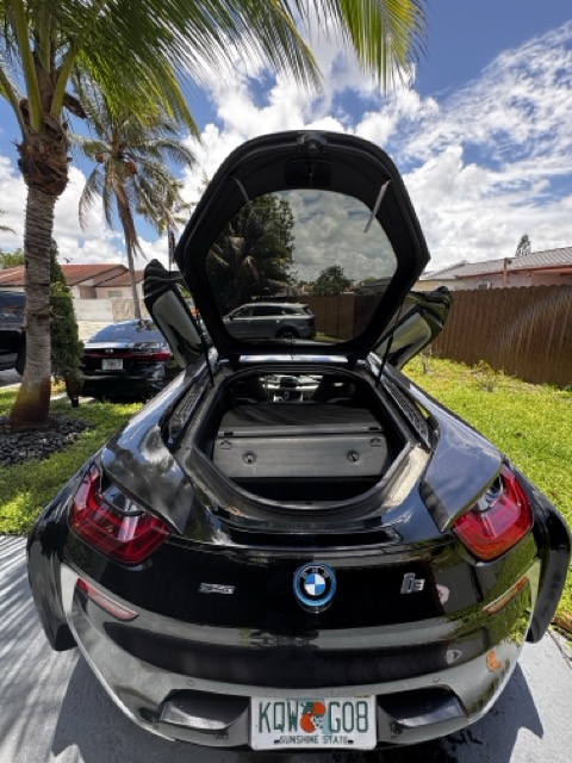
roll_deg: +0.7
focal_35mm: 14
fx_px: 308
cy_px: 382
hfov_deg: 85.7
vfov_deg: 102.1
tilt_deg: -13.4
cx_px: 286
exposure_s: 1/224
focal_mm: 2.22
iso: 40
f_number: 2.2
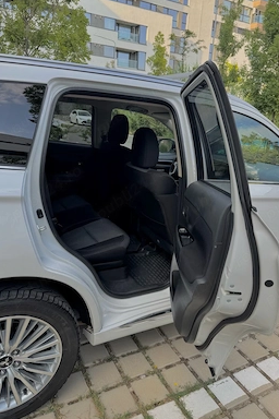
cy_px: 206
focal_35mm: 26
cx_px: 153
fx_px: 302
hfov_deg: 49.5
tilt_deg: -15.6
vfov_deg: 69.4
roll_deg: -4.0
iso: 80
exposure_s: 1/572
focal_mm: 6.76
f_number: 1.78
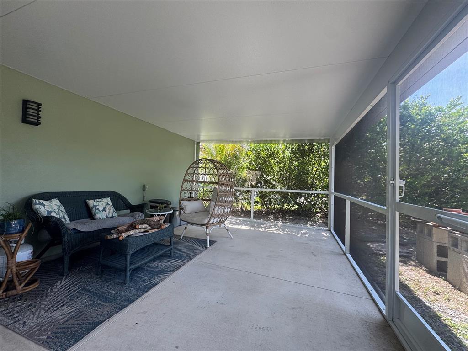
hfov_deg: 102.1
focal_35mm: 14
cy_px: 176
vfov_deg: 85.7
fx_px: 189
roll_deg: -1.2
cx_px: 234
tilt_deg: +1.5
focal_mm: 2.22
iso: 50
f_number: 2.2
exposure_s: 1/99
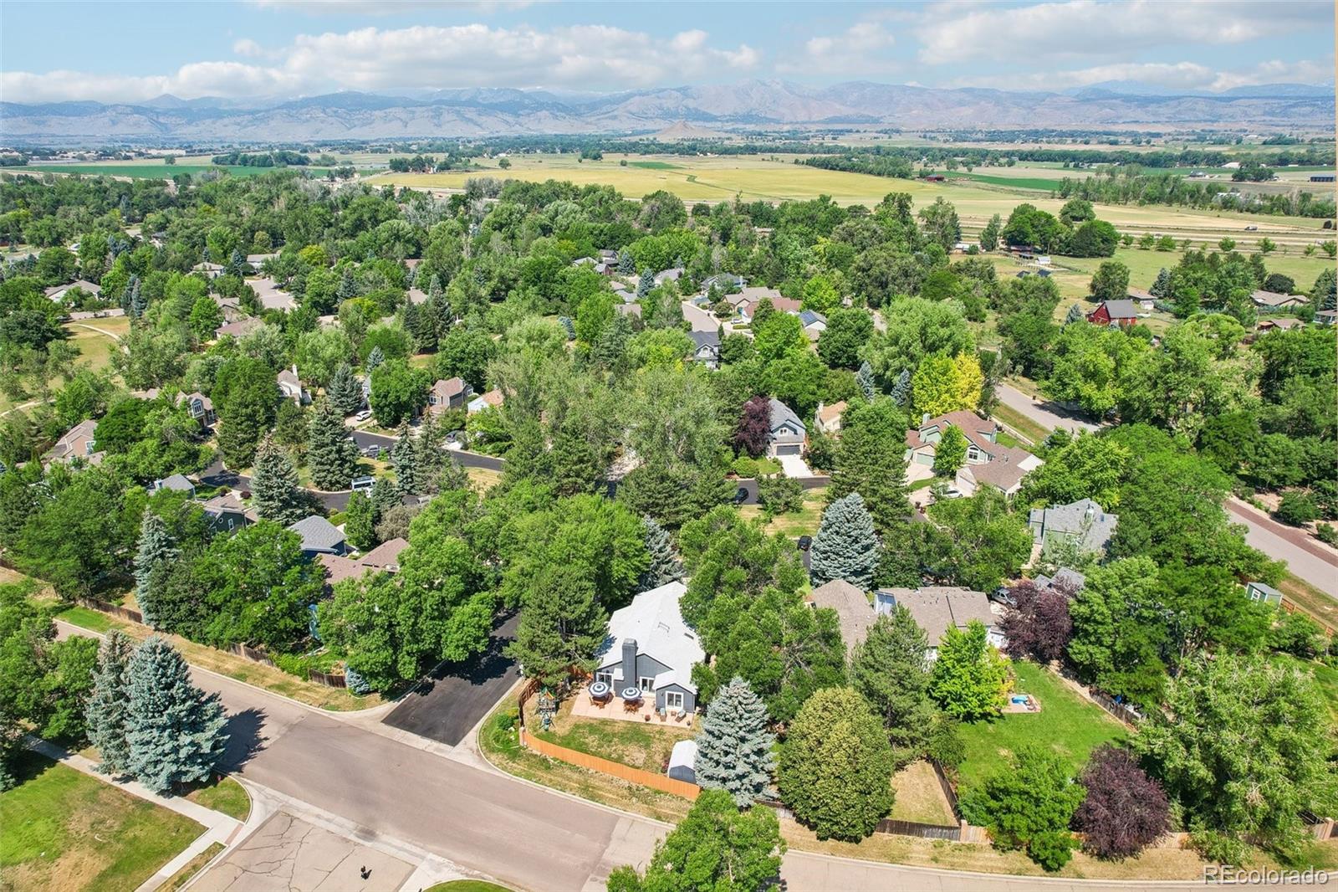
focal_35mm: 22
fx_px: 817
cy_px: 446
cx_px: 669
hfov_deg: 78.6
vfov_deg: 57.2
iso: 110
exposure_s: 1/1600
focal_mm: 8.4
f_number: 2.8
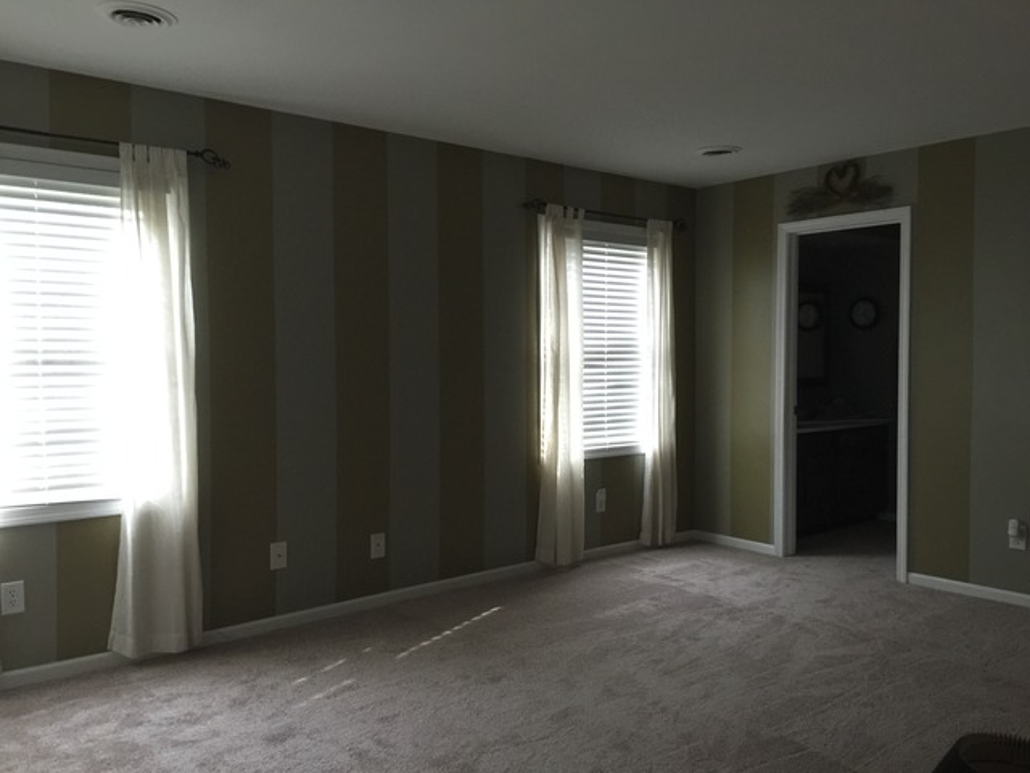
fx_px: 863
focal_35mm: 29
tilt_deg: -1.8
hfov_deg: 61.7
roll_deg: -1.3
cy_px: 386
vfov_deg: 48.2
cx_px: 515
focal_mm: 4.15
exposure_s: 1/15
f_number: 2.2
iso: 125
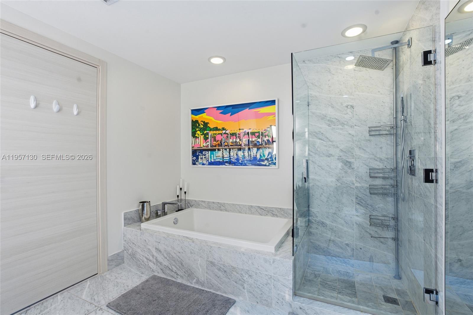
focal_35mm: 16
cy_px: 158
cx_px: 236
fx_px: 210
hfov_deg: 96.7
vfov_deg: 73.7
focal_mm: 16
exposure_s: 1/60
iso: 320
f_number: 9
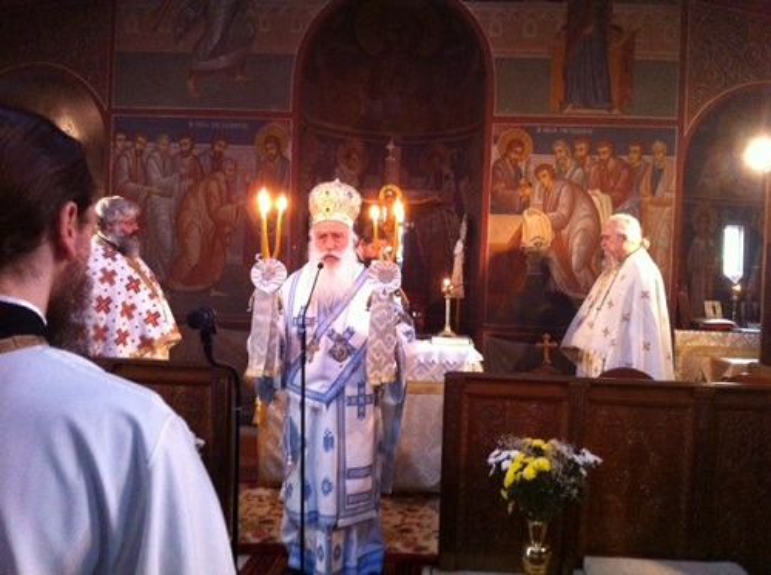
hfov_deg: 52.7
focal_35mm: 35
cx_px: 386
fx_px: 778
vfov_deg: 40.6
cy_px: 288
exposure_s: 1/15
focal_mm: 3.85
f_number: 2.8
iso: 640
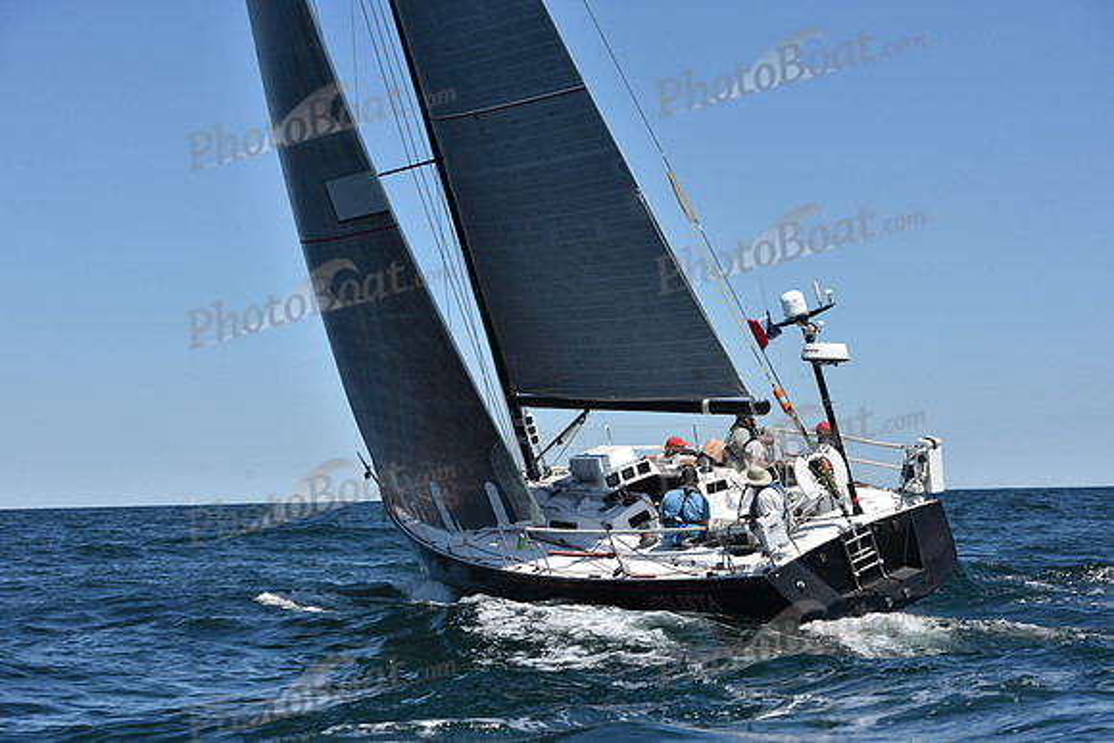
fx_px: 2662
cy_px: 372
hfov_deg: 23.6
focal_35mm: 86
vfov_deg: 15.9
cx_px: 557
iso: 250
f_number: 7.1
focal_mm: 86
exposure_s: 1/1600
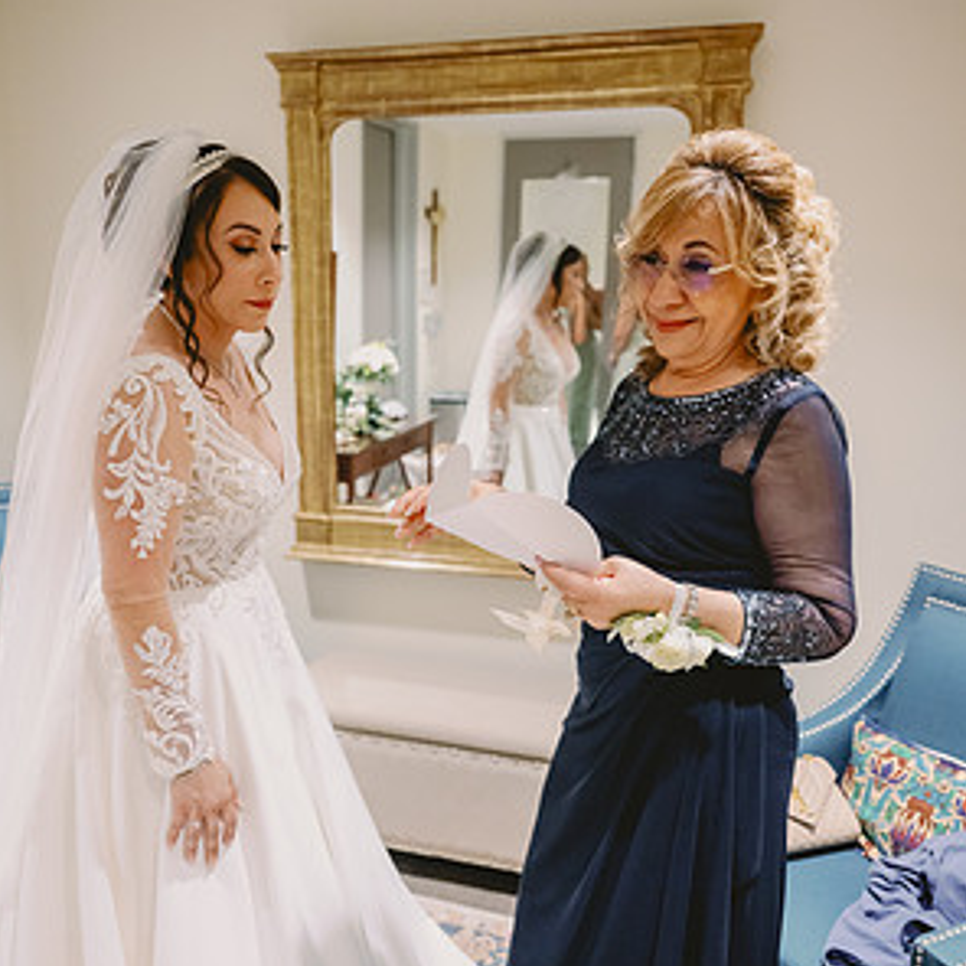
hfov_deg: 52.5
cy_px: 516
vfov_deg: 52.5
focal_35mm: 31
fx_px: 979
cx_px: 483
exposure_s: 1/320
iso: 2000
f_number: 2.8
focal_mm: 24
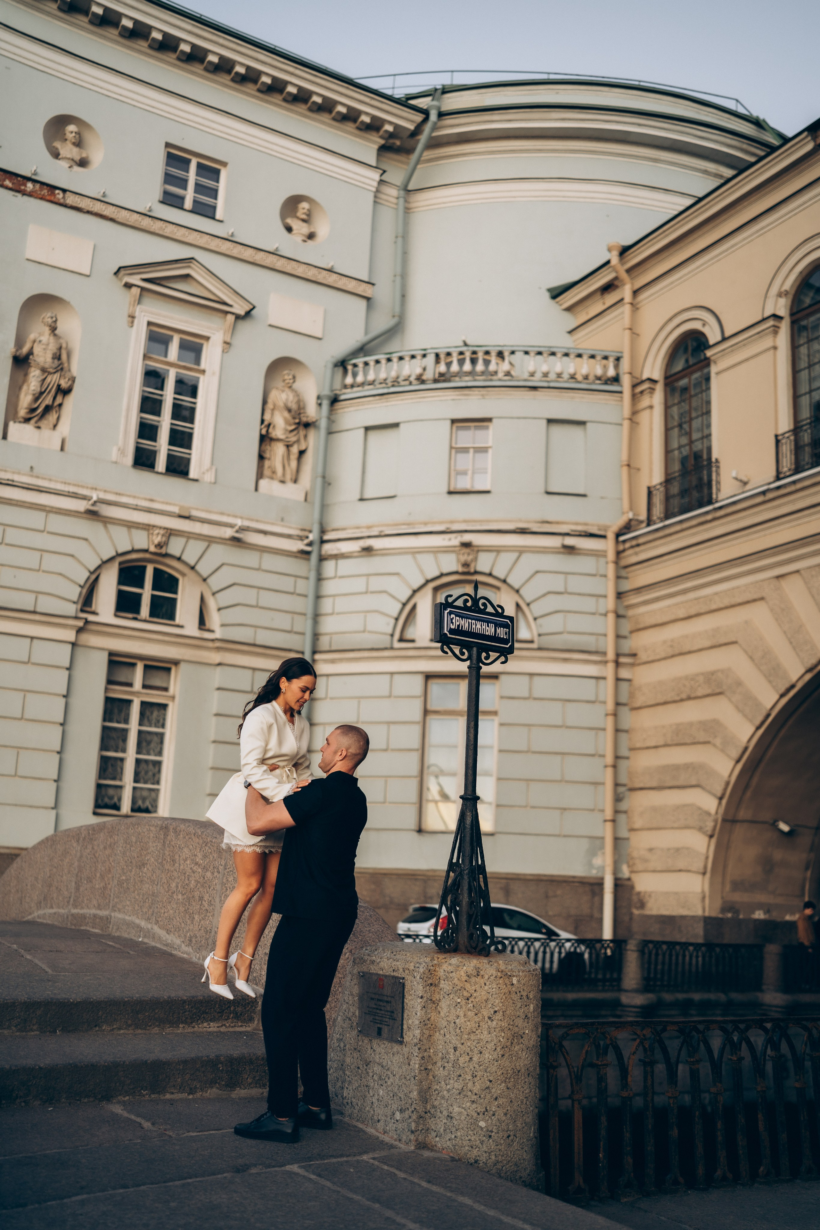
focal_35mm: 35
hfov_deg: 37.9
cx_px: 410
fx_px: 1196
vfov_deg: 54.4
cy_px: 615
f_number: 1.2
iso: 100
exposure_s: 1/250
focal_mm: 35
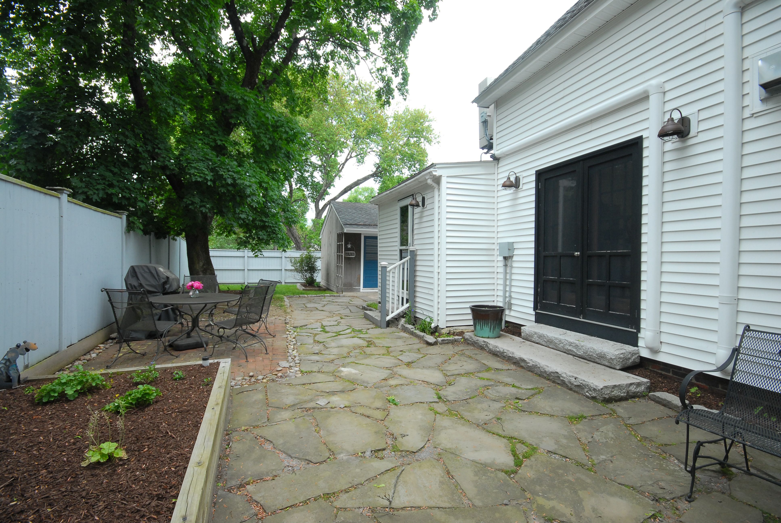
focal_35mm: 16
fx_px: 358
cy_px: 262
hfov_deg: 94.9
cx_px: 390
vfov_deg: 72.2
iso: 400
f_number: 10
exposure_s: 1/100
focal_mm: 11
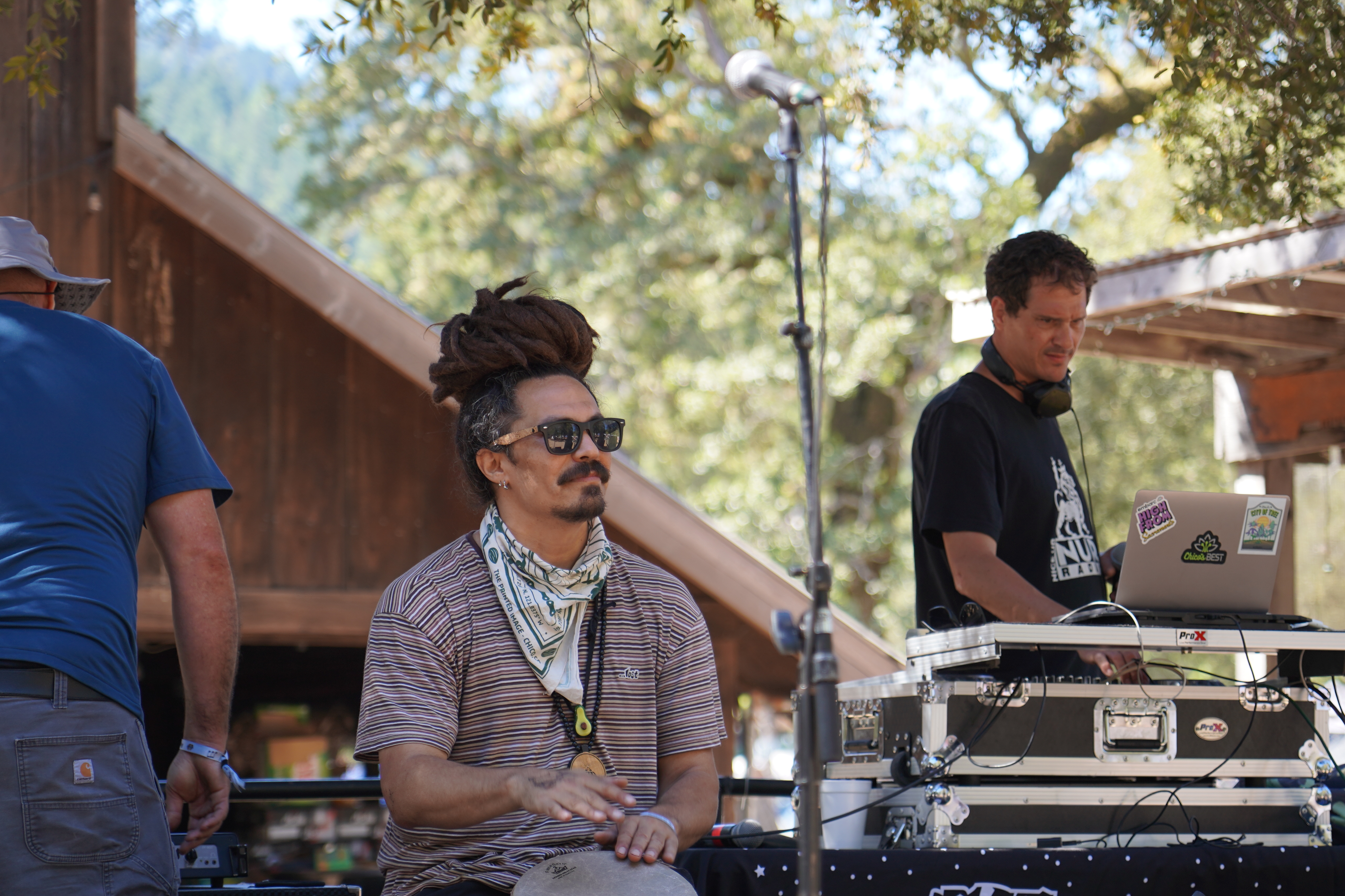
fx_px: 4595
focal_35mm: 123
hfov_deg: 16.6
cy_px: 474
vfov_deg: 11.1
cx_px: 778
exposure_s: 1/160
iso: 200
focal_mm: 105
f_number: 4
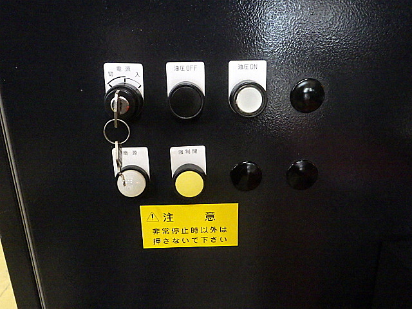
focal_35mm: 28
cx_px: 206
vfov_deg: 49.7
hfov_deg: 63.4
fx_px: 333
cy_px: 154
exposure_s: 1/40
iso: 1600
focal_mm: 5
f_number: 3.5
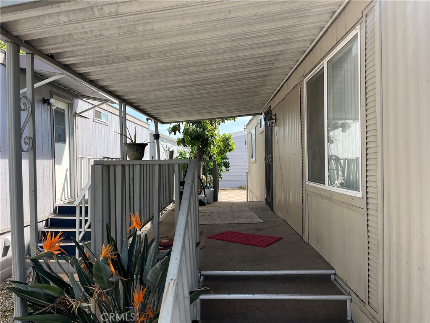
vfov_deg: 53.1
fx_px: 323
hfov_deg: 67.3
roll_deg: +1.0
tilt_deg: -0.1
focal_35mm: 26
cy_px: 162
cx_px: 215
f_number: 1.6
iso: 50
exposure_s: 1/1000
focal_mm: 5.1
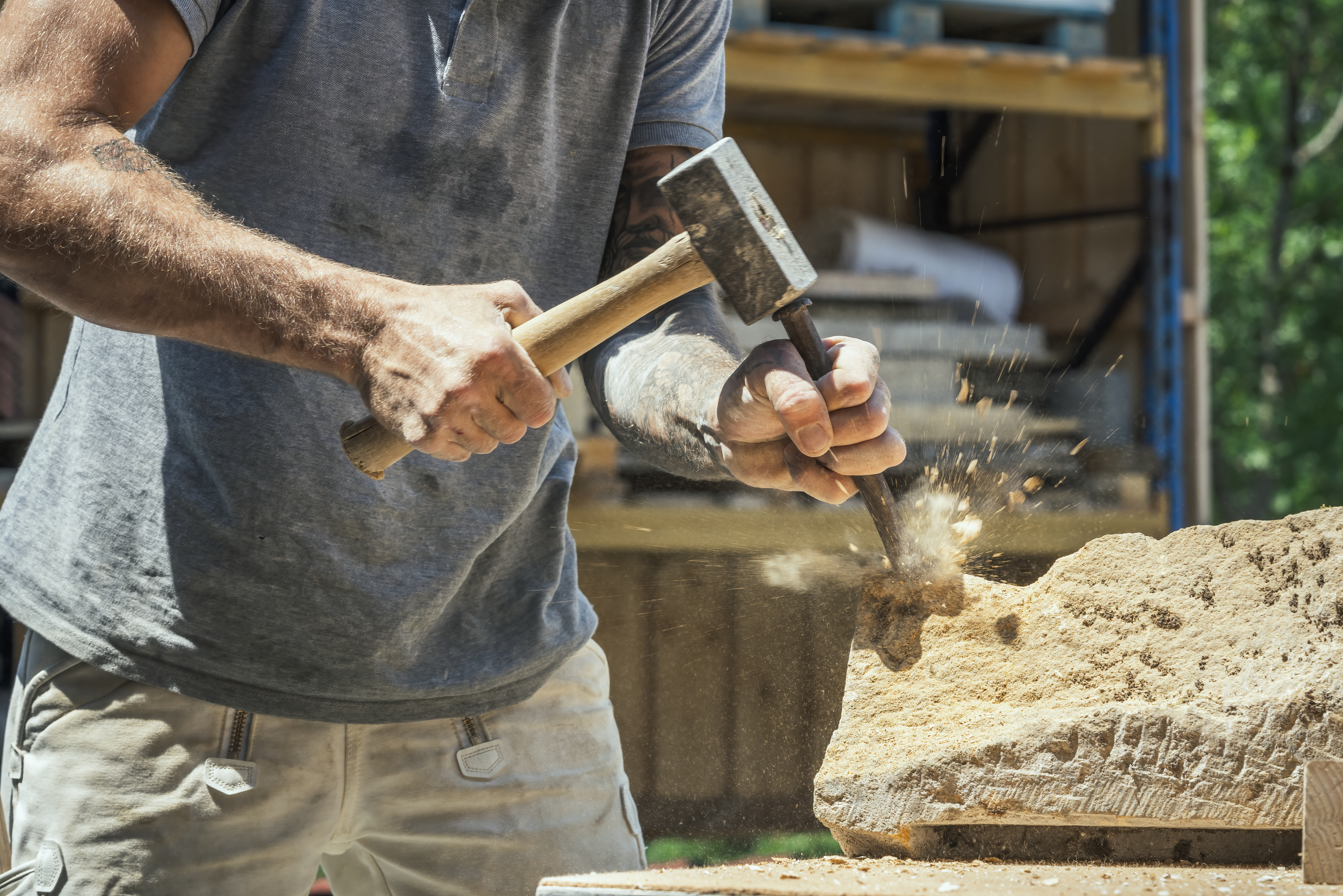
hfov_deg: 22.6
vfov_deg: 15.2
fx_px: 3358
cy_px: 448
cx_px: 672
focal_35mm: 90
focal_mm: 90
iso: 400
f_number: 8
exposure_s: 1/400
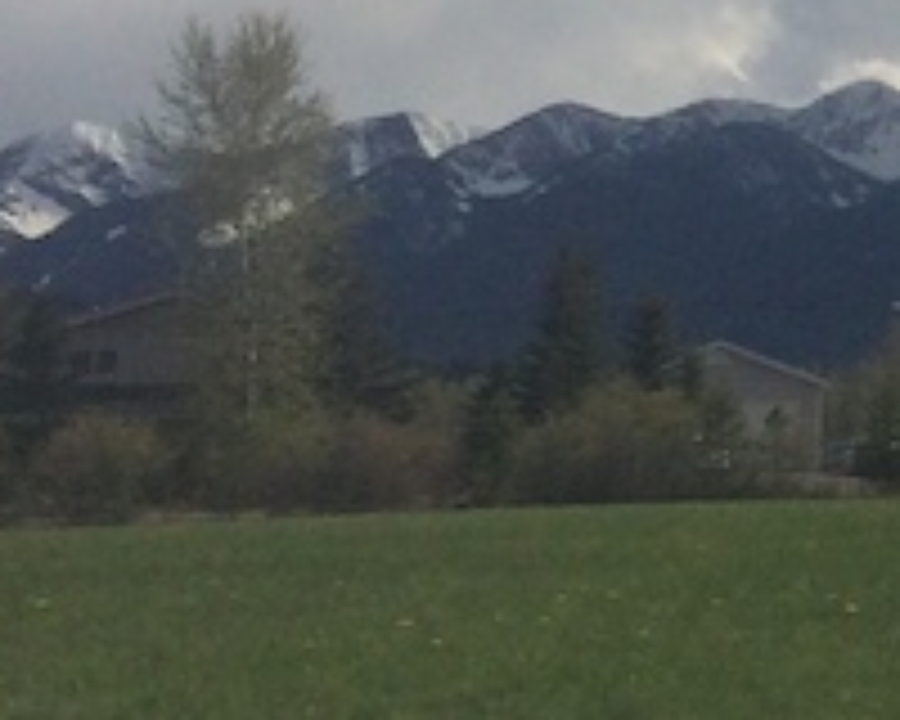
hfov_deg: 11.0
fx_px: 3862
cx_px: 2241
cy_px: -135
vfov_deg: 10.5
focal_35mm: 145
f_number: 2.2
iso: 32
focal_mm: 4.15
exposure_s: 1/4566
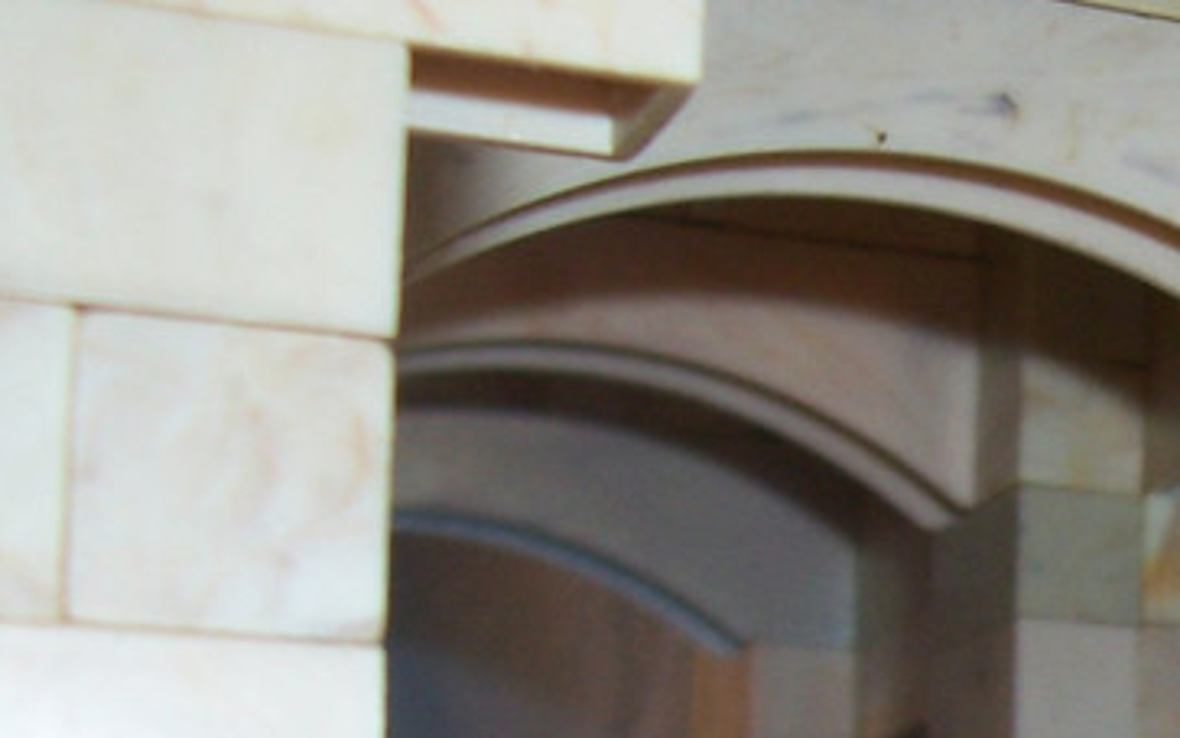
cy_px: 962
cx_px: 1536
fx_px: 3409
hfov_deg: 18.3
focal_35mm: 106
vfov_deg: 12.0
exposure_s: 1/60
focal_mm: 5.6
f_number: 2.7
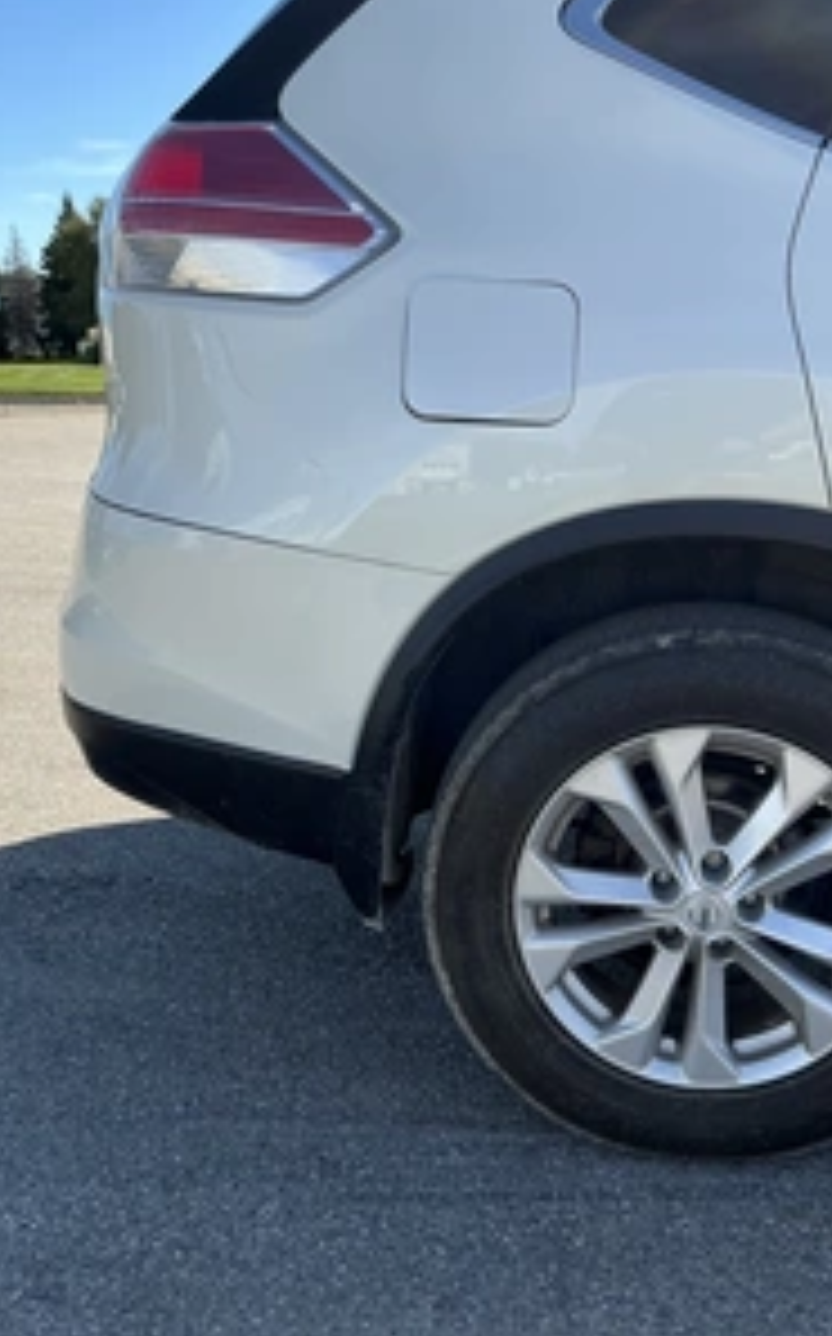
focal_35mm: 40
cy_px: 666
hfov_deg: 31.9
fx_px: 1455
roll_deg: +0.5
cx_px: 454
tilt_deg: -10.4
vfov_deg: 49.3
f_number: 1.8
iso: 25
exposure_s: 1/1144
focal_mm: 3
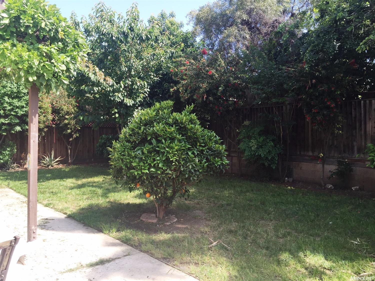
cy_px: 140
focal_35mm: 29
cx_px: 188
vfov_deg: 48.2
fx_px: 314
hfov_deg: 61.7
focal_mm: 4.15
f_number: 2.2
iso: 32
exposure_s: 1/514
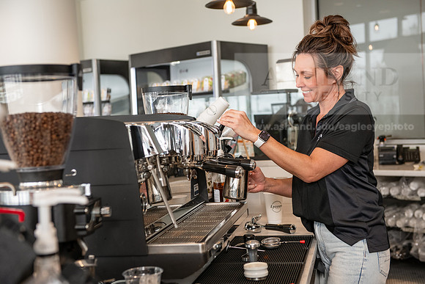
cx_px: 212
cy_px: 142
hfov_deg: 35.6
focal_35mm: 56
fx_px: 661
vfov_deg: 24.2
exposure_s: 1/200
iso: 800
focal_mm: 56
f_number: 4
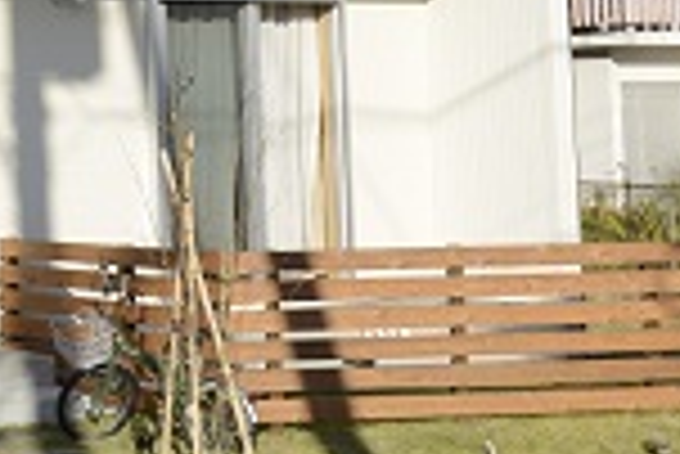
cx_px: -68
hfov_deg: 17.2
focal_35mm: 115
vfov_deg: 11.7
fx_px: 2174
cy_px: -117
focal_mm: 29
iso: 100
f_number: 9
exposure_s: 1/200
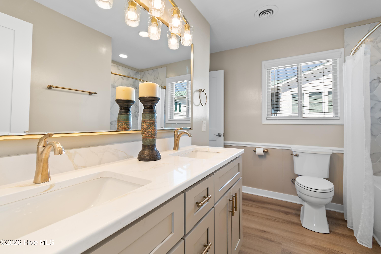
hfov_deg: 100.4
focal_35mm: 15
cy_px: 127
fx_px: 159
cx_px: 190
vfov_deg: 77.3
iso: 100
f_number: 4.5
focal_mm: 10
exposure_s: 1/13
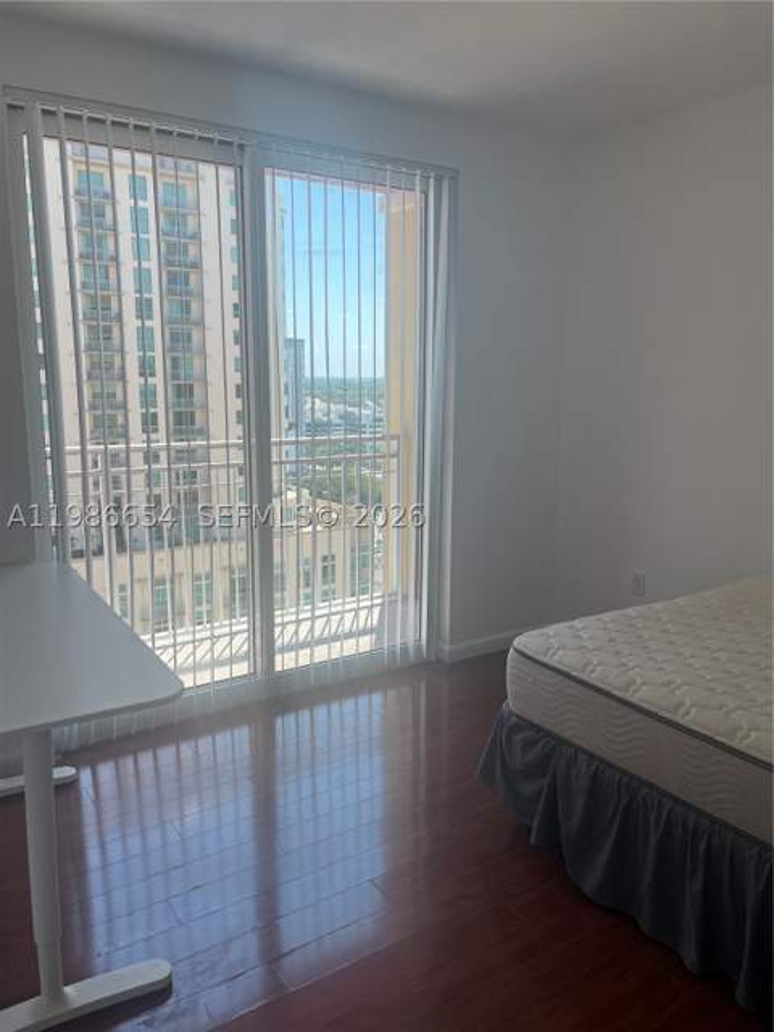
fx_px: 775
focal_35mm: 26
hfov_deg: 53.1
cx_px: 387
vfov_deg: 67.3
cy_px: 516
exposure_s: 1/878
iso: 50
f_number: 1.6
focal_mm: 5.1
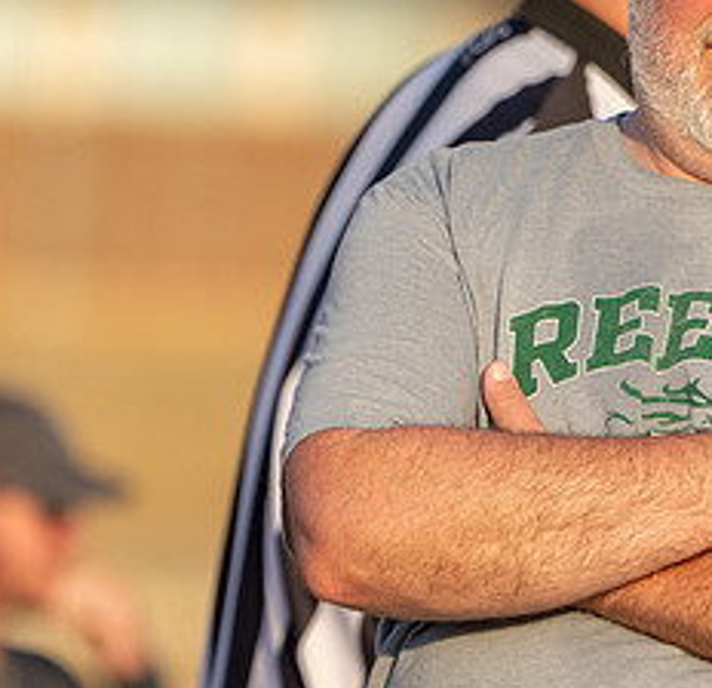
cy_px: 320
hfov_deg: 1.3
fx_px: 31084
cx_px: 683
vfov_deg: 1.3
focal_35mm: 1359
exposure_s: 1/1250
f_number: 5.6
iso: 400
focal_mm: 400
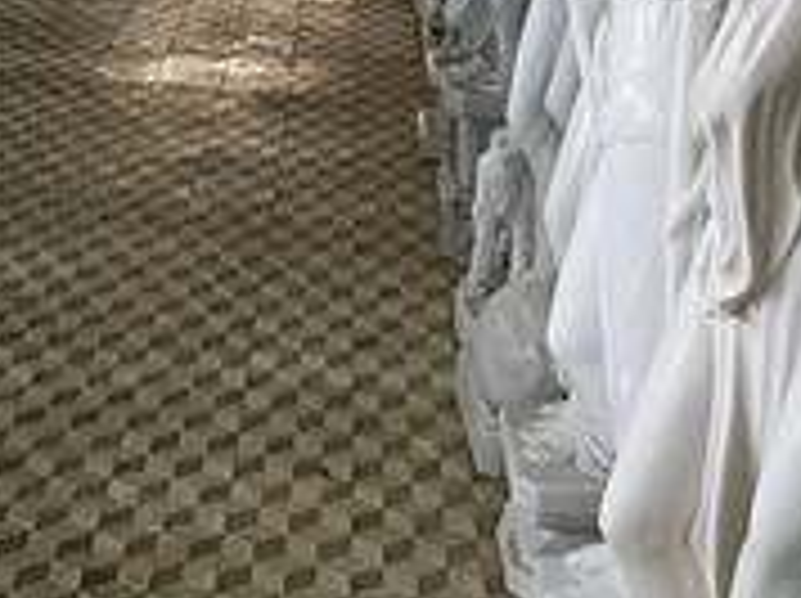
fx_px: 2080
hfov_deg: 21.8
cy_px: 220
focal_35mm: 90
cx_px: 431
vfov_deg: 16.4
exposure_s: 1/320
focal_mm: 25
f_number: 8
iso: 4000
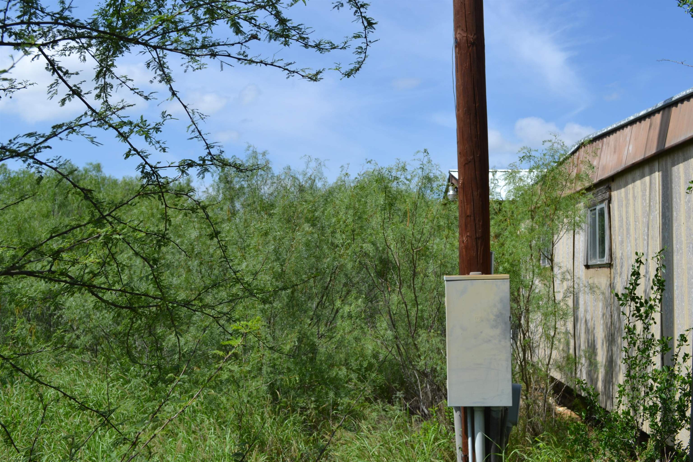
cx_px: 346
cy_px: 231
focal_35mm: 36
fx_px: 693
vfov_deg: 36.9
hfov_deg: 53.1
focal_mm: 24
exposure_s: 1/250
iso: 100
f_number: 8
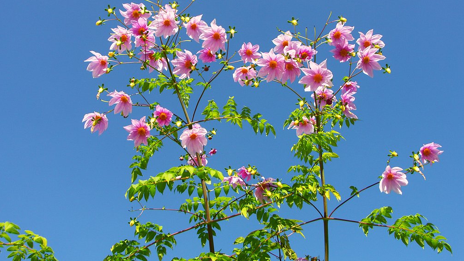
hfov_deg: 50.5
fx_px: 492
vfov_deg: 29.7
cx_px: 229
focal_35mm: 40
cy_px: 123
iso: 64
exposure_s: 1/1250
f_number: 2.8
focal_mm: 9.38
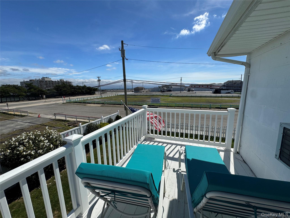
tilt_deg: -10.1
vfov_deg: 85.7
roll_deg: +1.9
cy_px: 109
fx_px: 117
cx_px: 145
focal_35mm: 14
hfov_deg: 102.1
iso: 40
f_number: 2.2
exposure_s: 1/3906
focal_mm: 2.22
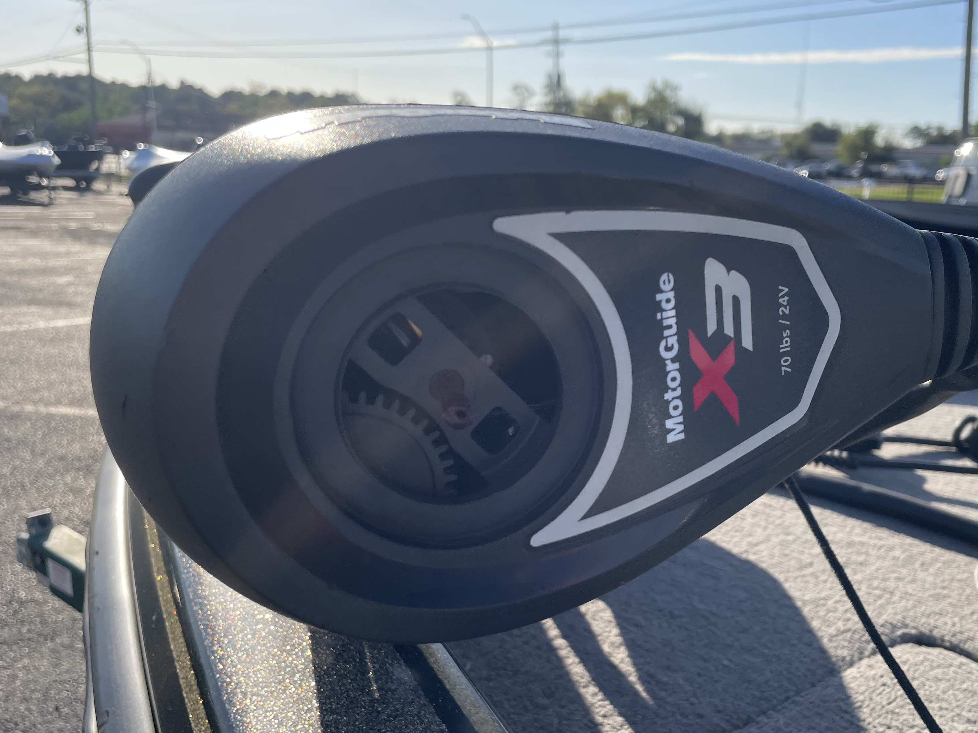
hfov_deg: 54.9
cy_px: 405
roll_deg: -1.7
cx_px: 594
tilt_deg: -15.3
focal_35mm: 33
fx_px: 932
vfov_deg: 42.9
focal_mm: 4.2
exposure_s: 1/2959
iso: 32
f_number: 1.6
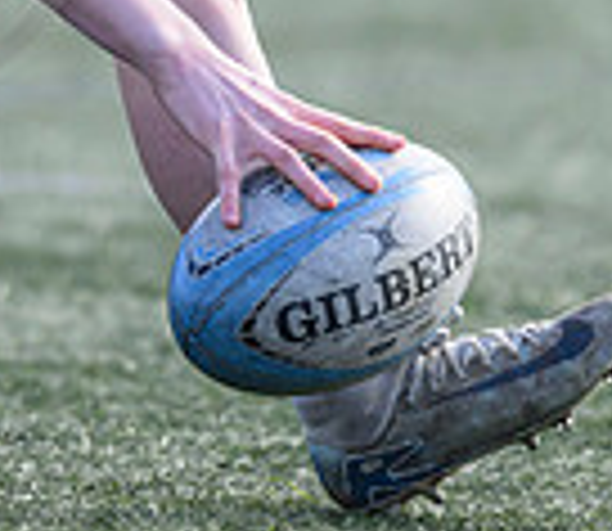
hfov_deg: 1.0
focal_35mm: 1859
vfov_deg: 0.9
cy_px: -242
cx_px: 91
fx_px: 34811
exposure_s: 1/2500
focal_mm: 400
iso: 500
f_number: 3.2
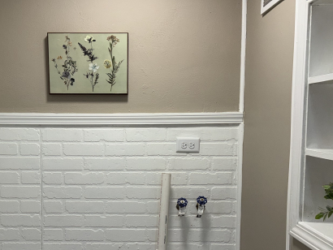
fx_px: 375
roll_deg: +0.8
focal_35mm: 39
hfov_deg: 47.2
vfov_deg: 36.6
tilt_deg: -5.0
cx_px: 117
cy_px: 156
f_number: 1.78
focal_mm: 6.76
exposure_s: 1/213
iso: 50
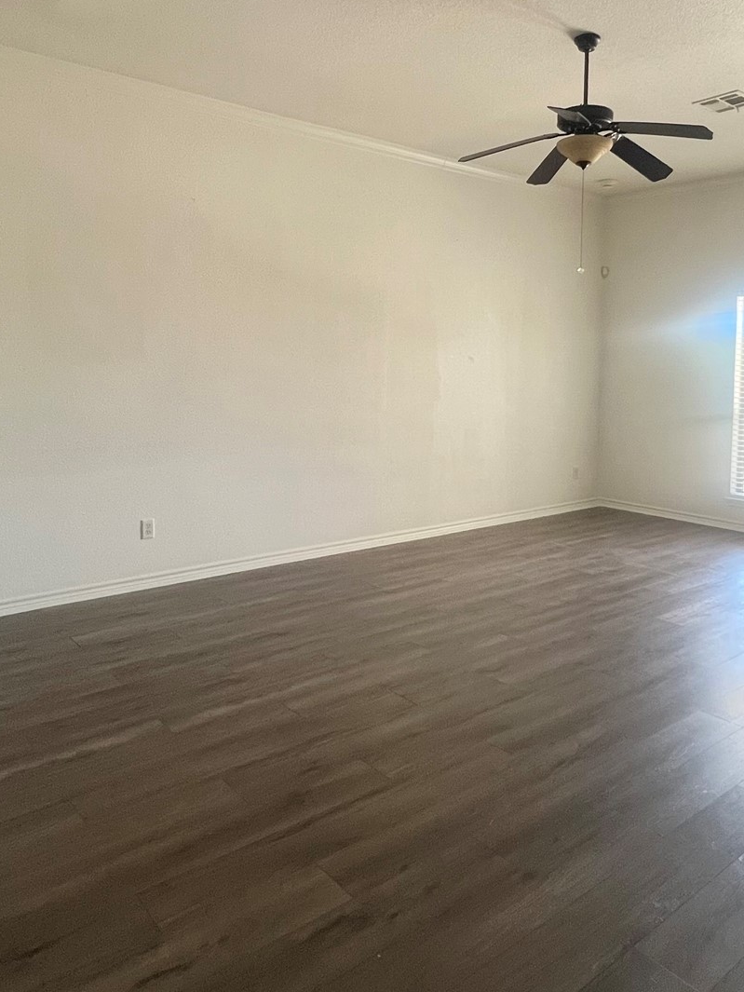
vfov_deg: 68.9
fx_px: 716
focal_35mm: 25
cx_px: 439
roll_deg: -1.0
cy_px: 411
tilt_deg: -2.0
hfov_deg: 54.6
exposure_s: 1/70
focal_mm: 1.57
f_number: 1.8
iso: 250
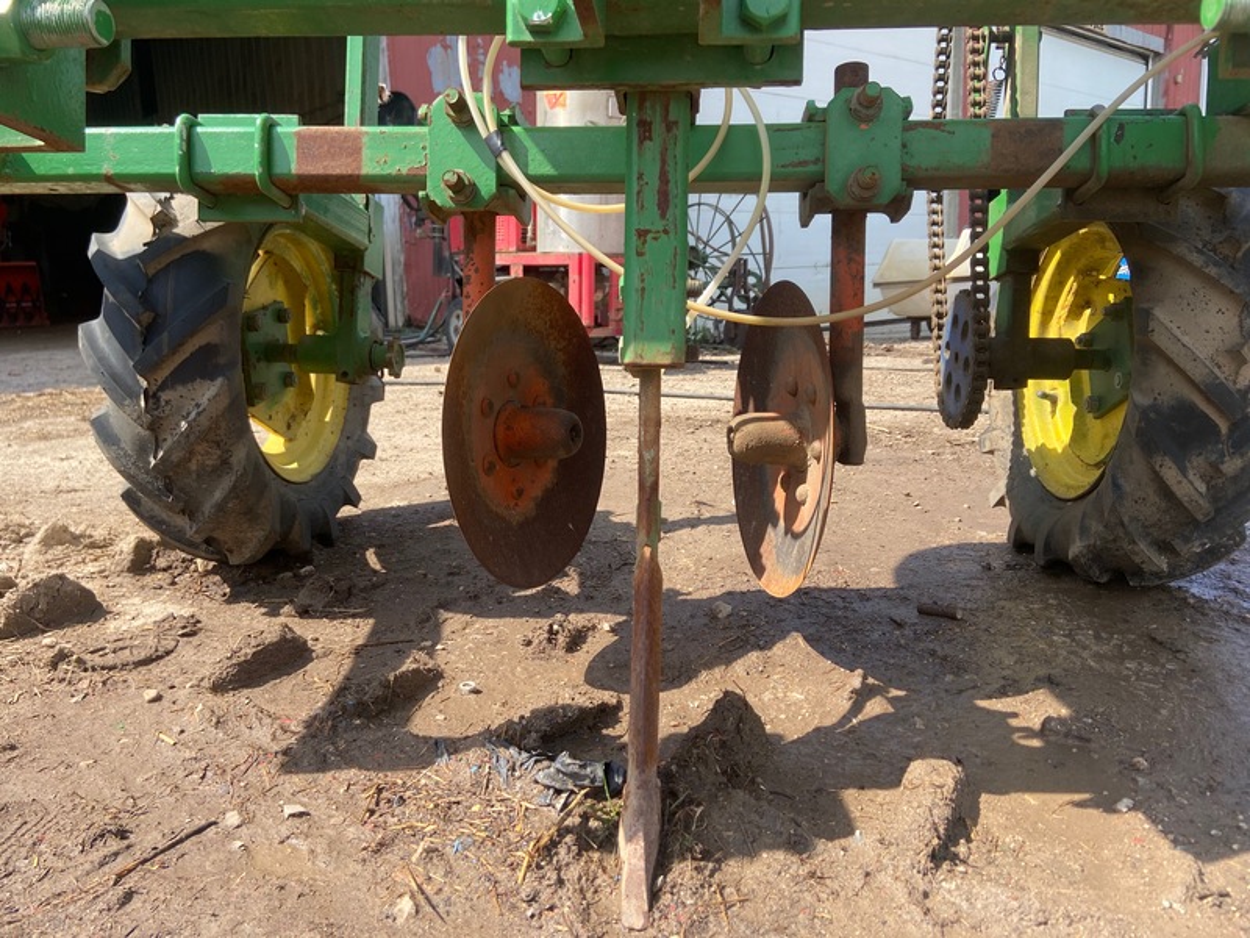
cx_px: 625
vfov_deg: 53.1
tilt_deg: -11.2
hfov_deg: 67.3
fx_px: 939
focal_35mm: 26
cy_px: 469
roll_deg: +2.1
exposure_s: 1/898
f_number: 1.8
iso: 32
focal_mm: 4.25
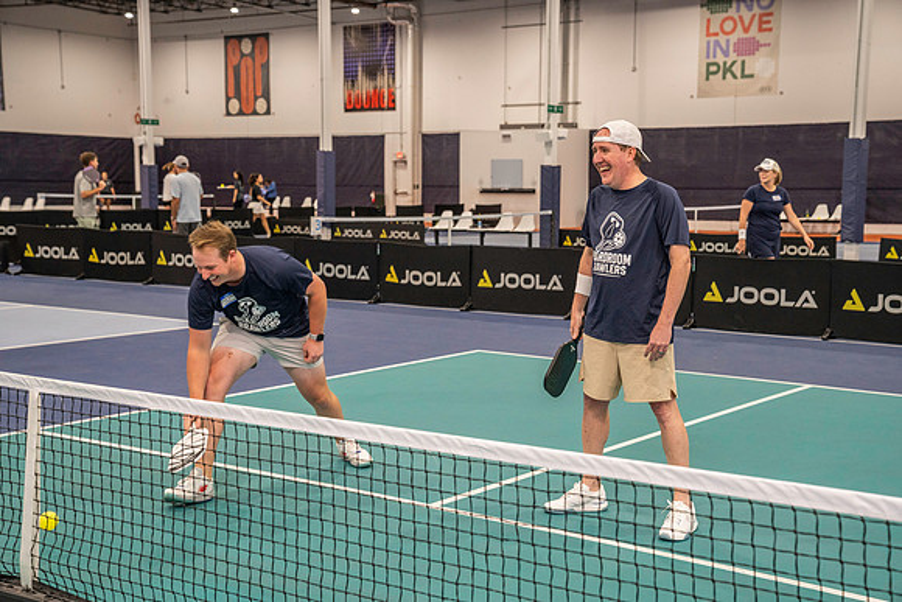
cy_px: 301
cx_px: 451
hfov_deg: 38.2
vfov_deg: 26.0
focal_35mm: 52
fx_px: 1303
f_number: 4.5
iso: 2000
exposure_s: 1/200
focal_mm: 52
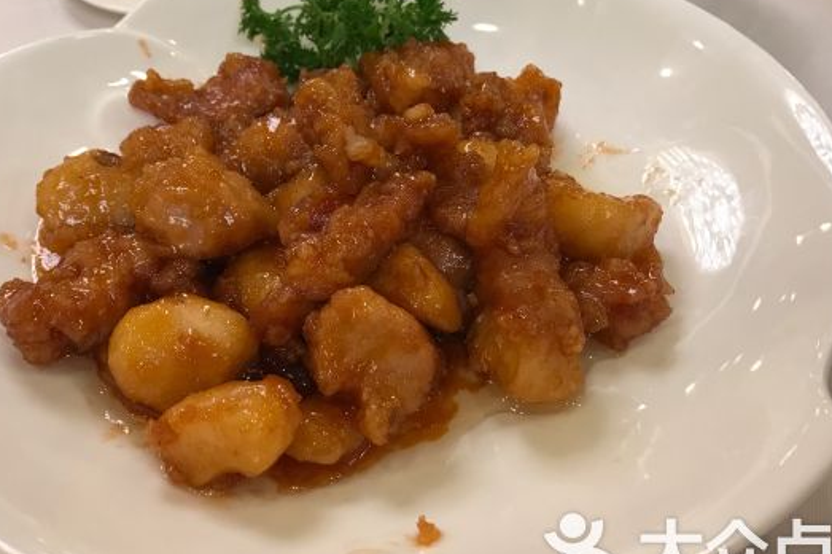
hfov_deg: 49.5
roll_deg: -0.3
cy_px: 216
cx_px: 387
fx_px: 901
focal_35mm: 39
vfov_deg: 34.0
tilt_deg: -40.5
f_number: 1.8
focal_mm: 3.99
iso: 40
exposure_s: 1/20
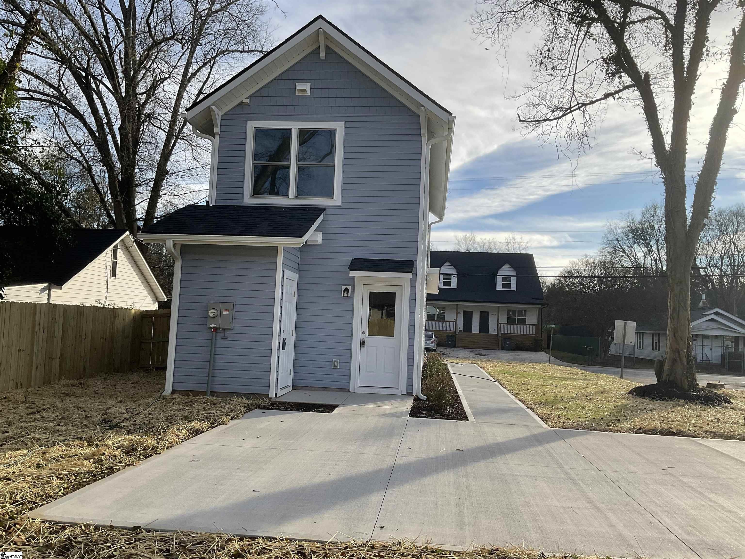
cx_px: 372
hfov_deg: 61.7
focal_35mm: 29
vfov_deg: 48.2
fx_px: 624
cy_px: 280
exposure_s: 1/1675
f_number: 1.8
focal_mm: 3
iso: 16
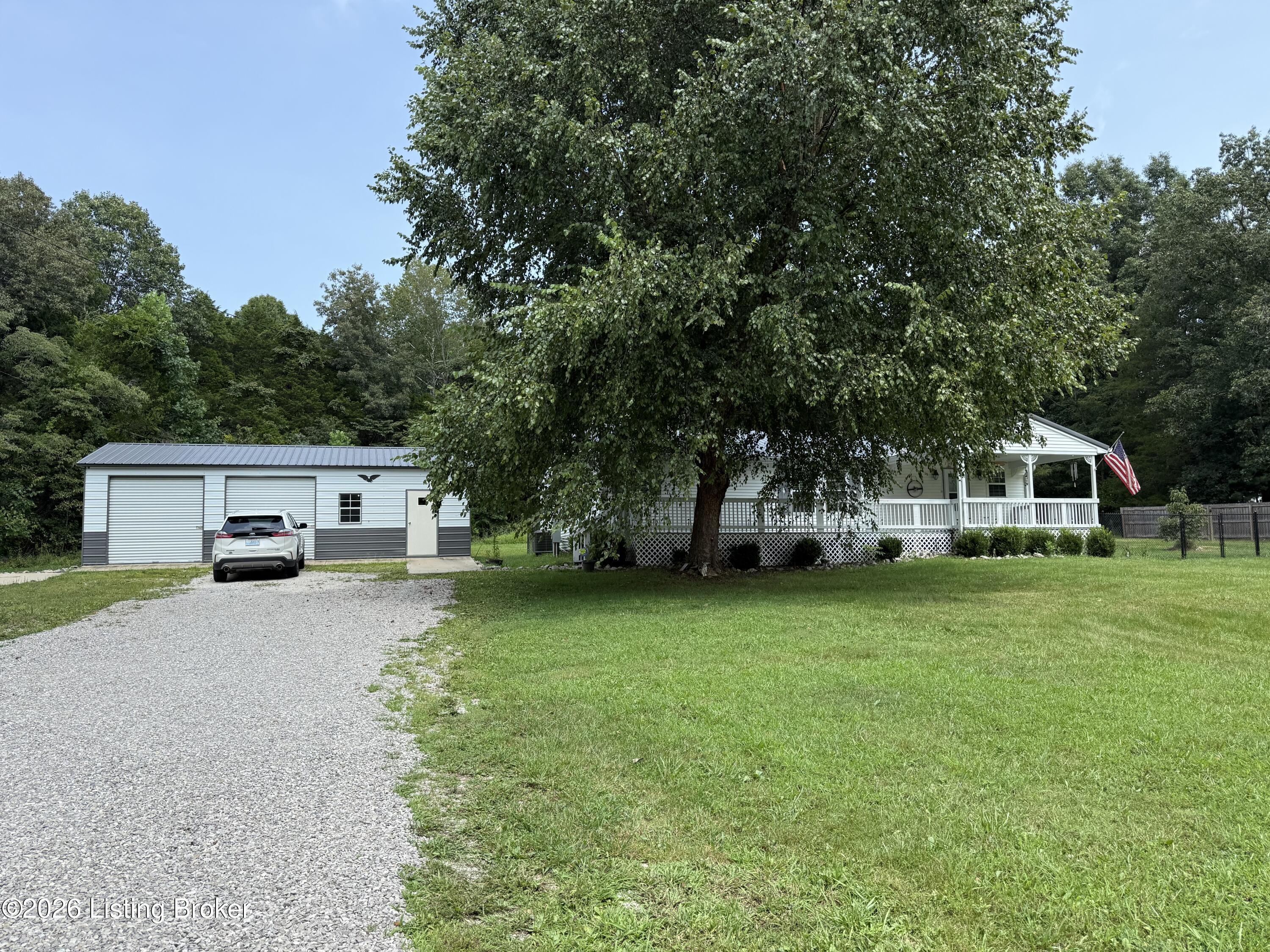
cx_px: 635
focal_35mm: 24
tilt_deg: +5.5
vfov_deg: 56.8
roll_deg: -0.2
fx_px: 881
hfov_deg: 71.6
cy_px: 476
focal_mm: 6.76
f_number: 1.78
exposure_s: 1/2169
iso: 100
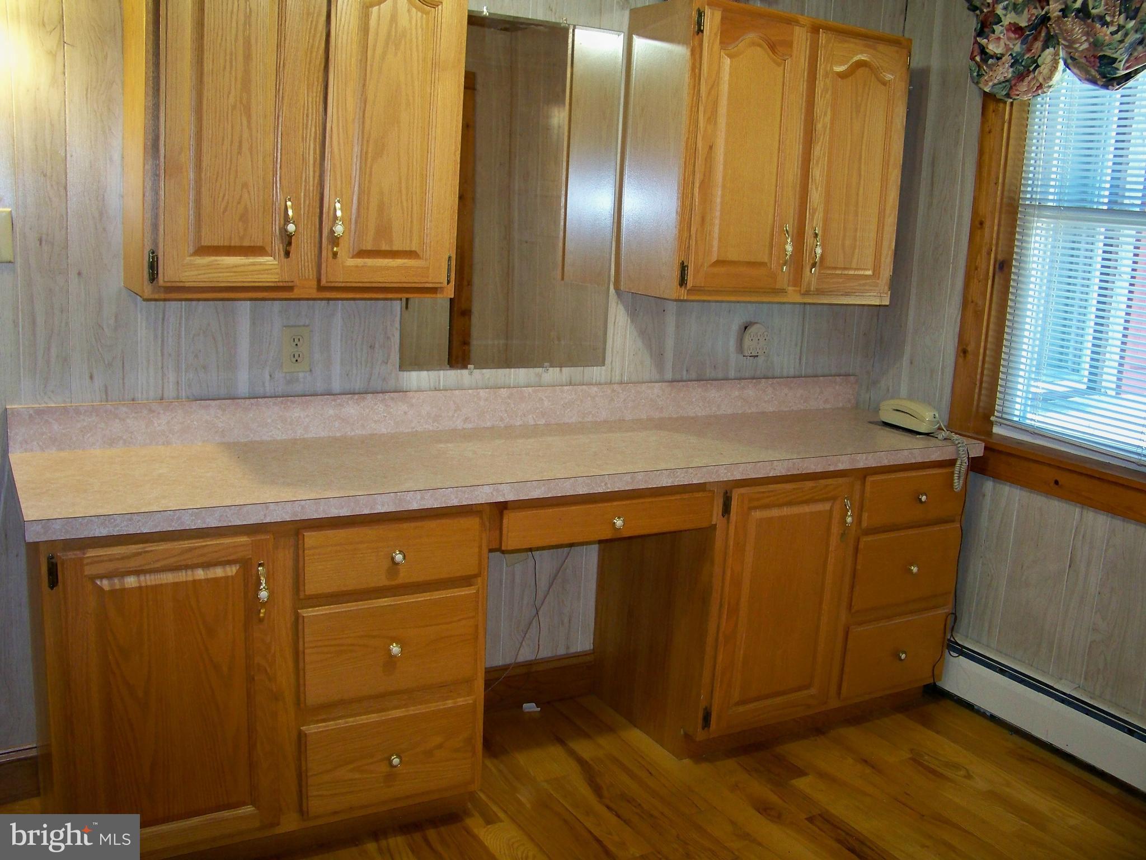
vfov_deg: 42.9
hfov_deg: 55.4
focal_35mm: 33
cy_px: 430
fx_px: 1093
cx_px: 573
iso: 200
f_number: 2.8
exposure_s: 1/30
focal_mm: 5.85
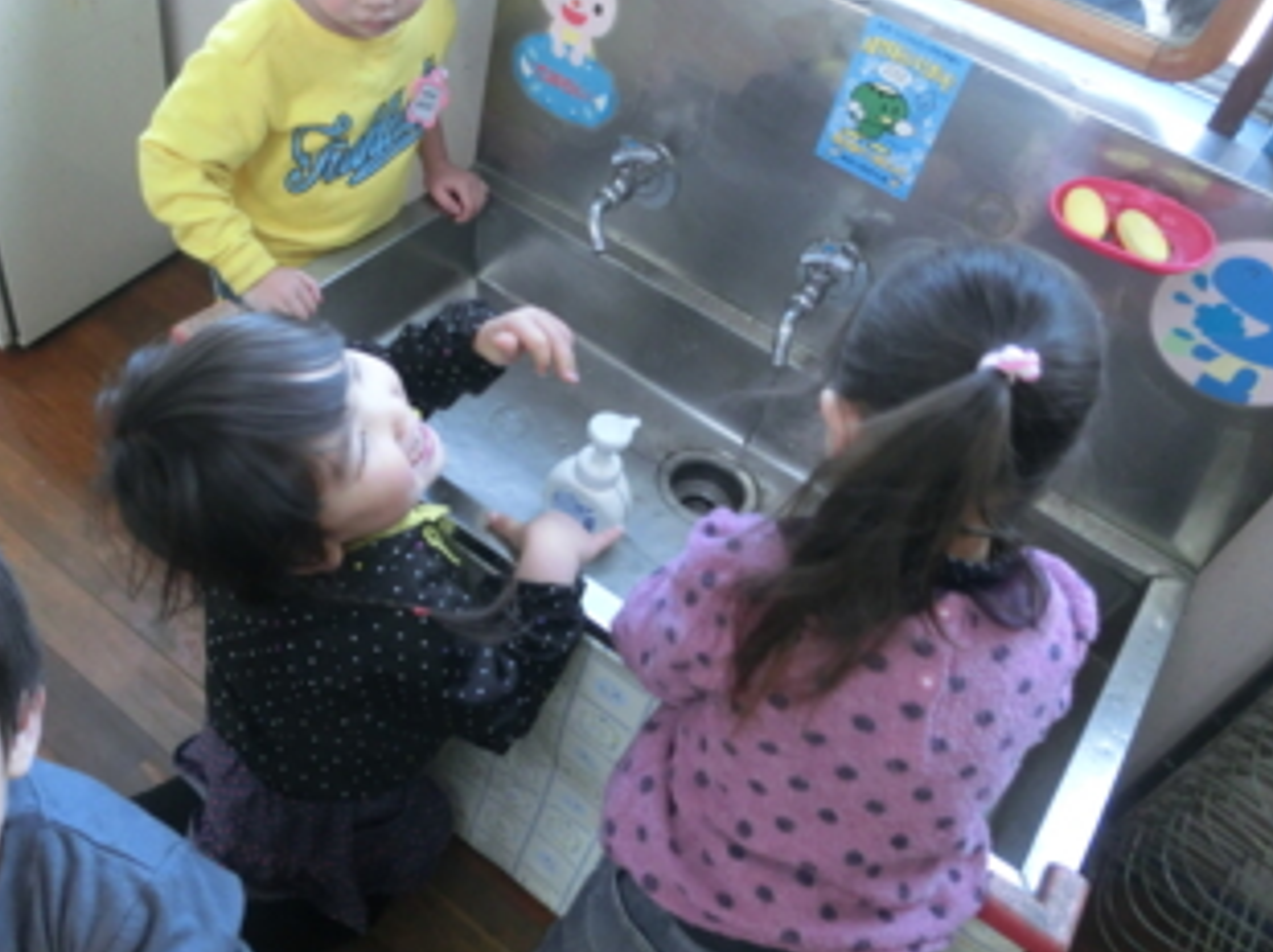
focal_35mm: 31
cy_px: 443
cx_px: 530
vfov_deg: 45.4
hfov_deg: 58.1
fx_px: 1139
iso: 500
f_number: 3
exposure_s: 1/125
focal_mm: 4.24
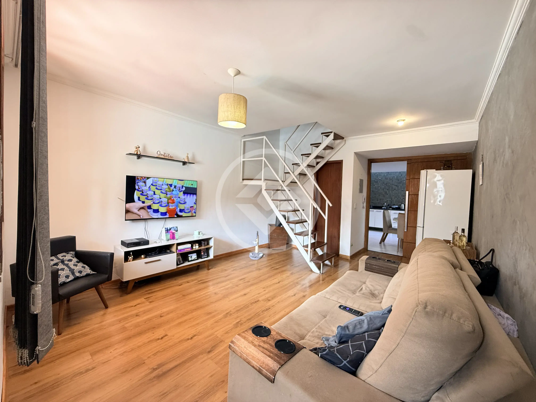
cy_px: 201
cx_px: 268
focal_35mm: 14
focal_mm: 2.22
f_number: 2.2
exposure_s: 1/60
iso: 200
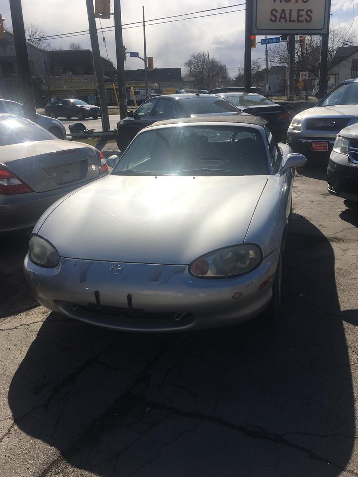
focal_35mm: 29
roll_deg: +4.4
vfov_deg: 61.7
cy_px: 238
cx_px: 179
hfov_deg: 48.2
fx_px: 400
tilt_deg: -17.2
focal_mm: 4.15
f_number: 2.2
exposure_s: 1/3497
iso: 25
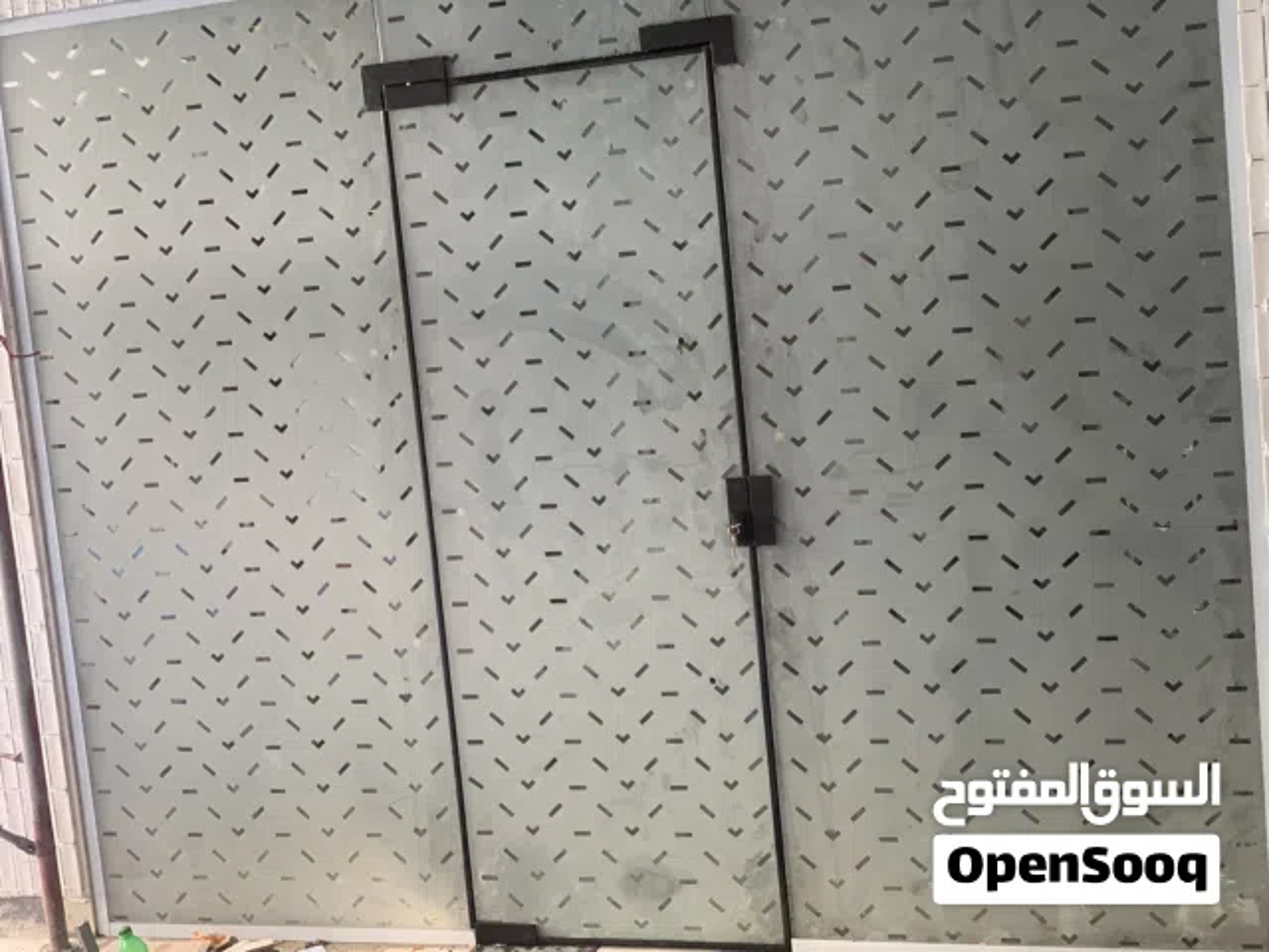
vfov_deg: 28.0
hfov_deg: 36.8
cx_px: 634
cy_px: 476
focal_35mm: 52
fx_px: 1906
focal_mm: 6
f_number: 2.4
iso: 64
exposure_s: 1/122
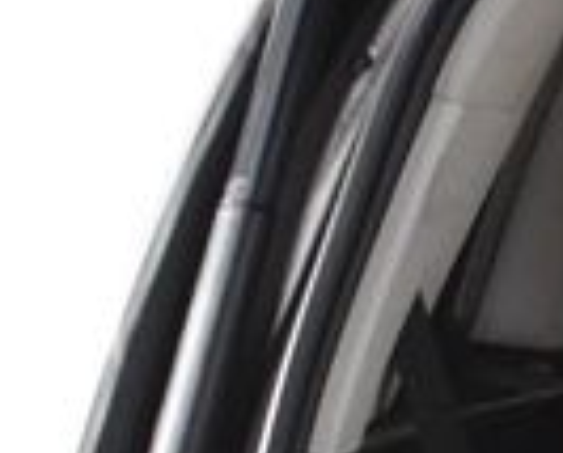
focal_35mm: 180
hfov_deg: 9.7
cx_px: 1278
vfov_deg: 8.5
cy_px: 521
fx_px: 3006
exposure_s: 1/125
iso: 2800
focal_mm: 27
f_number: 4
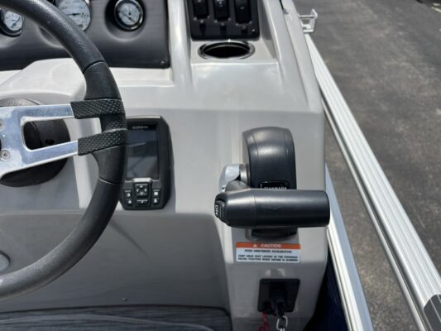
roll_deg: +1.2
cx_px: 220
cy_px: 166
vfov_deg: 53.1
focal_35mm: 26
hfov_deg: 67.3
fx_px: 331
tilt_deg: -39.1
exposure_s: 1/4425
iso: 50
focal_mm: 5.96
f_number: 1.6
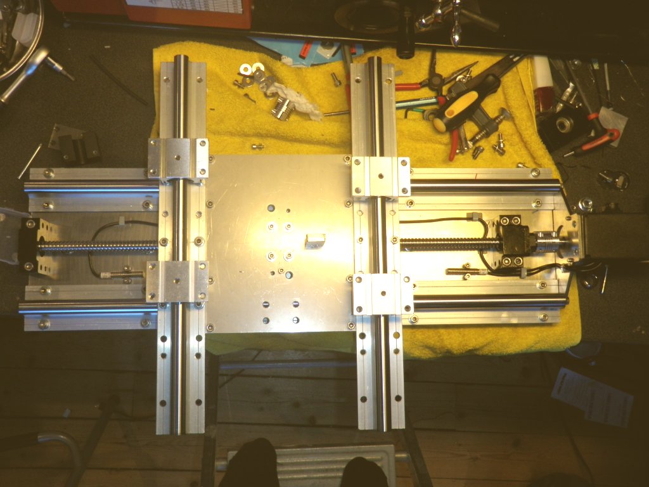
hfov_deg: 51.4
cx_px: 324
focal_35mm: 36
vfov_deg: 39.7
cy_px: 244
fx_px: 675
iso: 100
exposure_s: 1/40
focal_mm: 6.53
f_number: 4.1
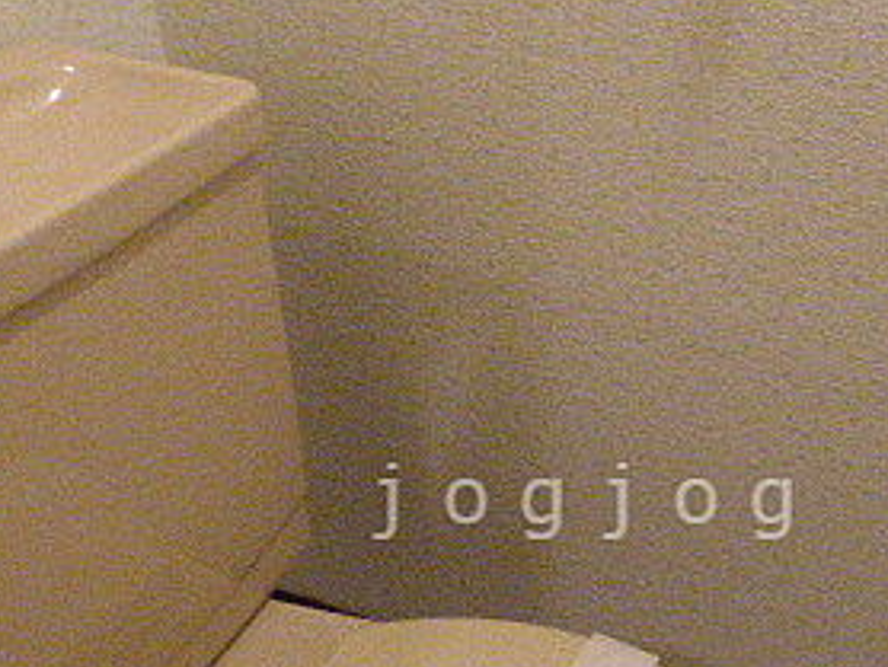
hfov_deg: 40.7
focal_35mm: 46
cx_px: 591
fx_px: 1181
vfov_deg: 31.0
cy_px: 501
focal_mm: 3.58
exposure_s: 1/100
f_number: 2.8
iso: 1600
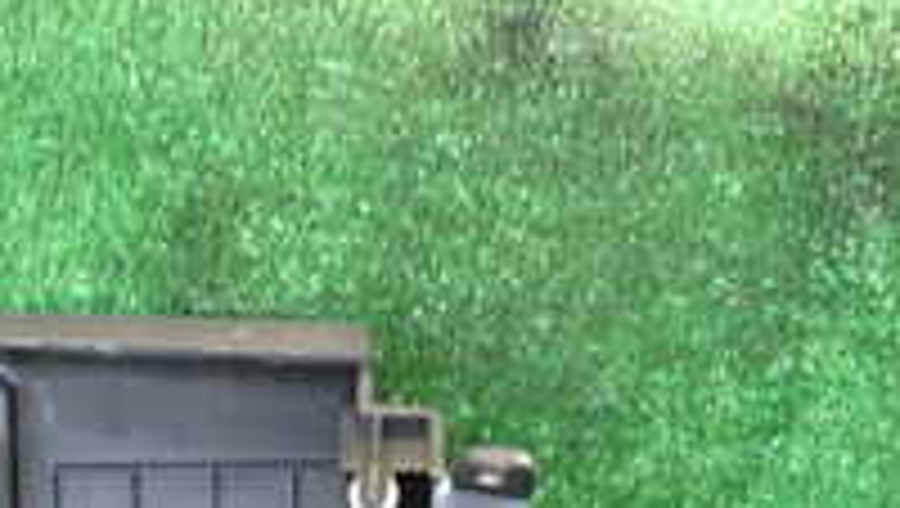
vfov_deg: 11.5
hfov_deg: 21.8
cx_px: 472
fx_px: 2341
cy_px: 931
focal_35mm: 98
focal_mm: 5.4
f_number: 2.3
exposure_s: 1/50
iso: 200
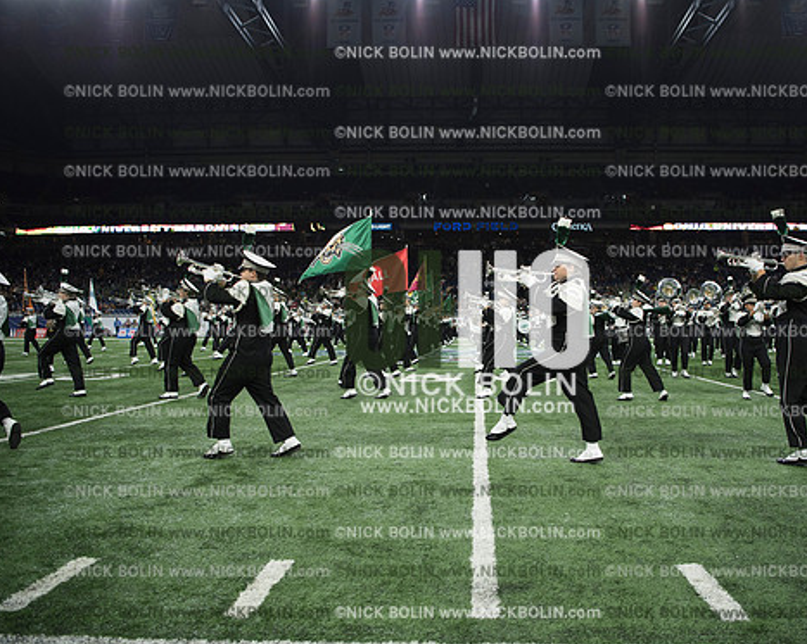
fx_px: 668
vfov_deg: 51.5
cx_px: 467
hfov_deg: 61.9
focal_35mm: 28
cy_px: 332
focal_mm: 24
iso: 1250
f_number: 2.8
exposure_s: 1/1250
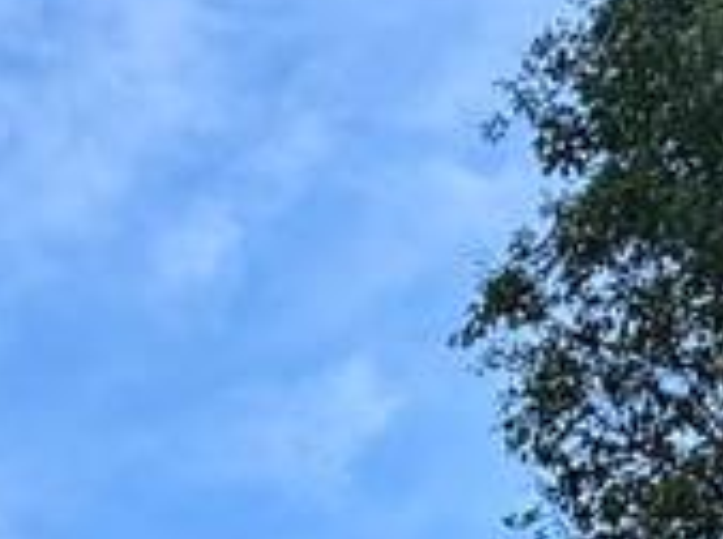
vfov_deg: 14.3
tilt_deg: +19.9
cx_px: 43
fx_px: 1772
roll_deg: +1.7
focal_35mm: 85
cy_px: 1095
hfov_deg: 22.4
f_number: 2.2
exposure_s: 1/596
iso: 40
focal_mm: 2.22
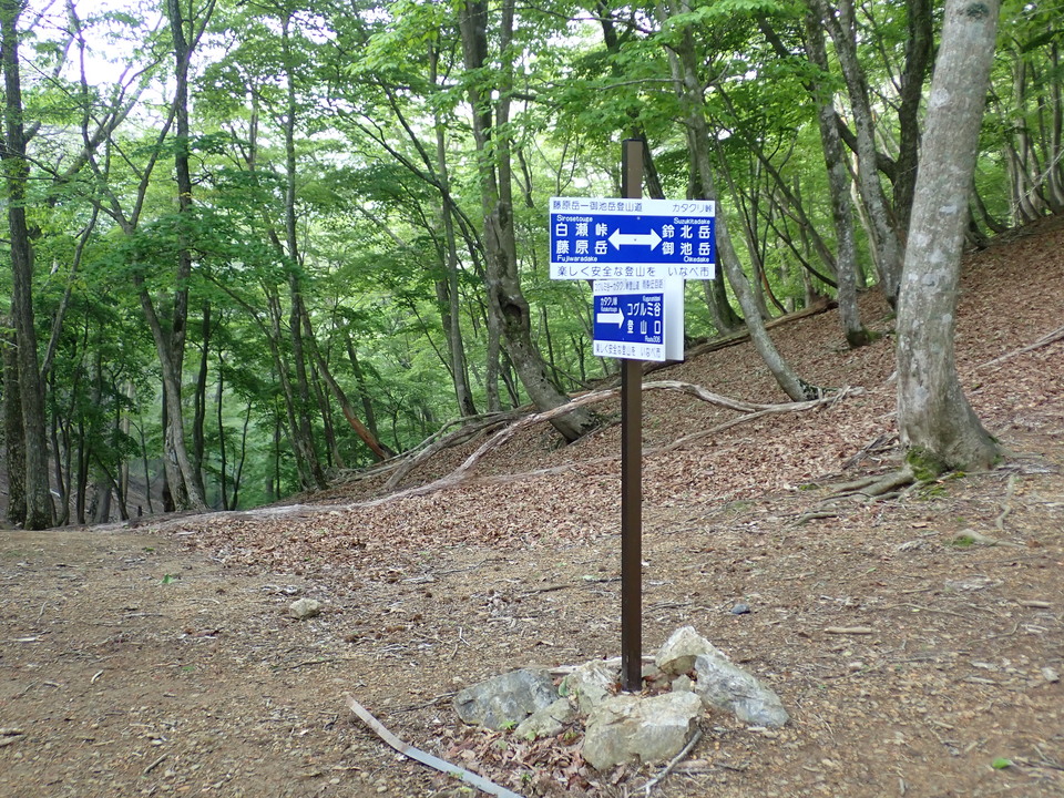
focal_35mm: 38
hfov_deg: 49.0
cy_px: 399
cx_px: 532
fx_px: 1168
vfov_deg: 37.7
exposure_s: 1/80
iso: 200
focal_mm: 6.83
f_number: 2.7
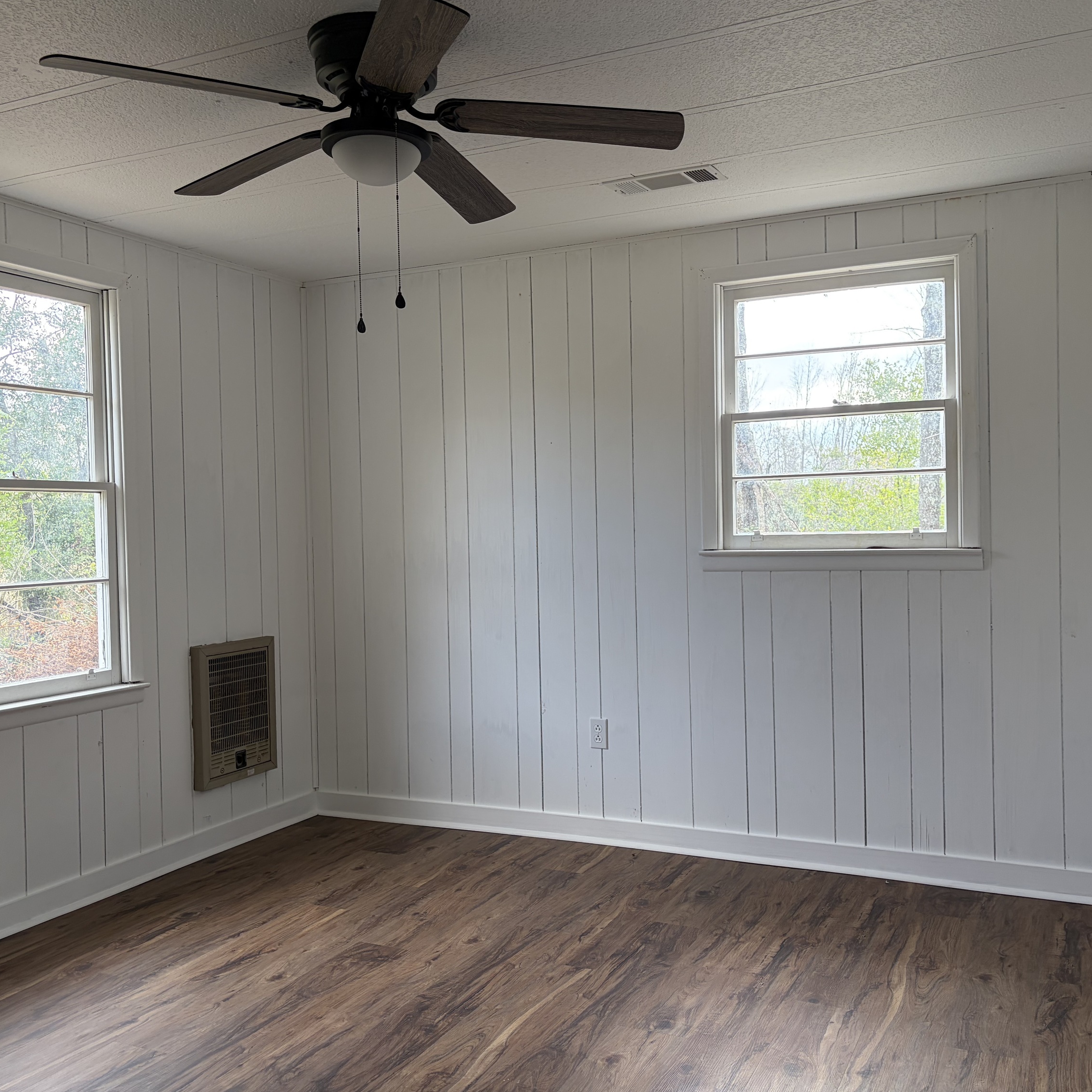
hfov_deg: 52.5
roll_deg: +1.3
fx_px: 1106
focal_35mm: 31
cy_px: 541
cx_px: 562
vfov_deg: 52.5
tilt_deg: -1.0
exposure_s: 1/201
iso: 64
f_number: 1.6
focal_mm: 5.96
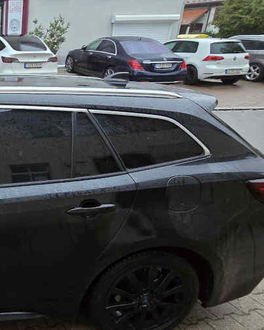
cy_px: 164
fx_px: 293
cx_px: -40
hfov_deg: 38.2
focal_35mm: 30
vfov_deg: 58.8
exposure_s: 1/50
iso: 320
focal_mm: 2.2
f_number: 2.2
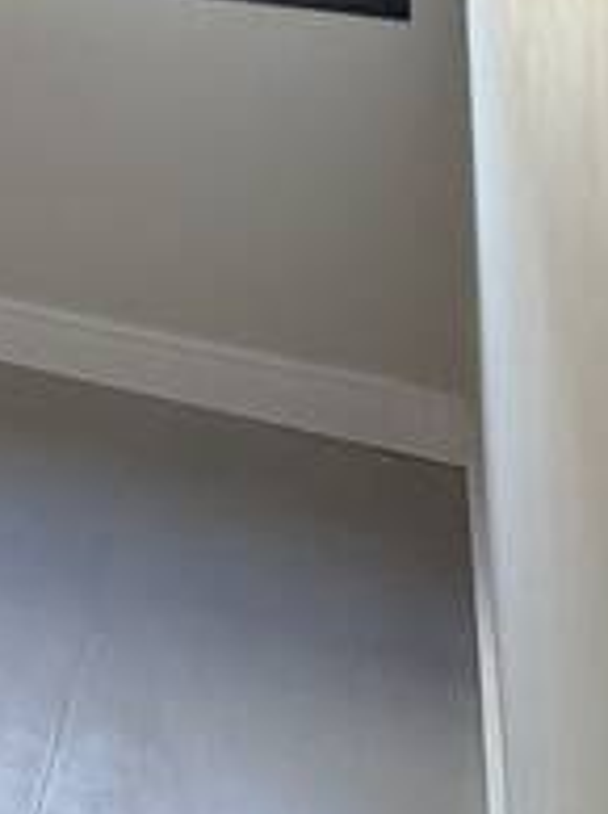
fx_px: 1831
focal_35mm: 78
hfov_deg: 13.5
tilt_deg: -1.9
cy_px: -457
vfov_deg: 20.7
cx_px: -872
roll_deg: +2.2
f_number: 2.2
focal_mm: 2.22
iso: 250
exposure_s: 1/121
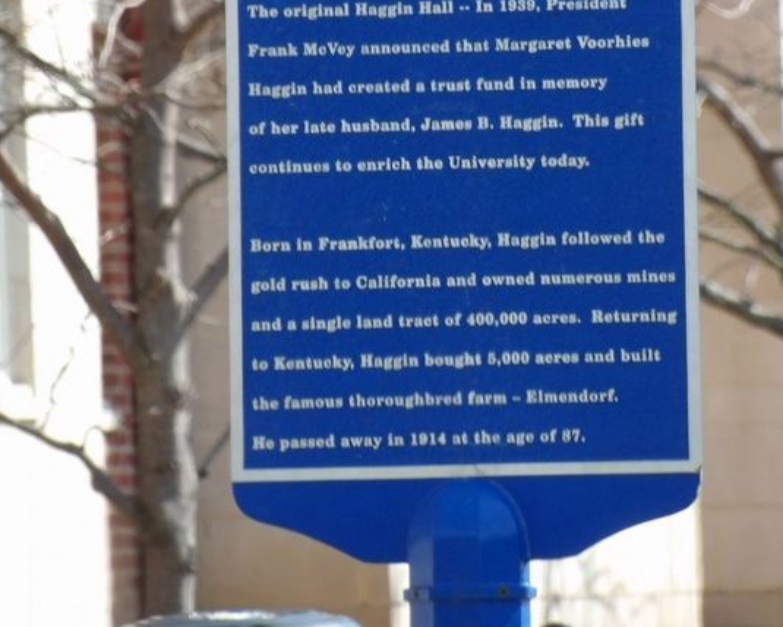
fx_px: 20439
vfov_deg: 1.8
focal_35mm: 882
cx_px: 429
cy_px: 84
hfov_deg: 2.2
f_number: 4.2
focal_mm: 108.3
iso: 100
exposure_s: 1/230
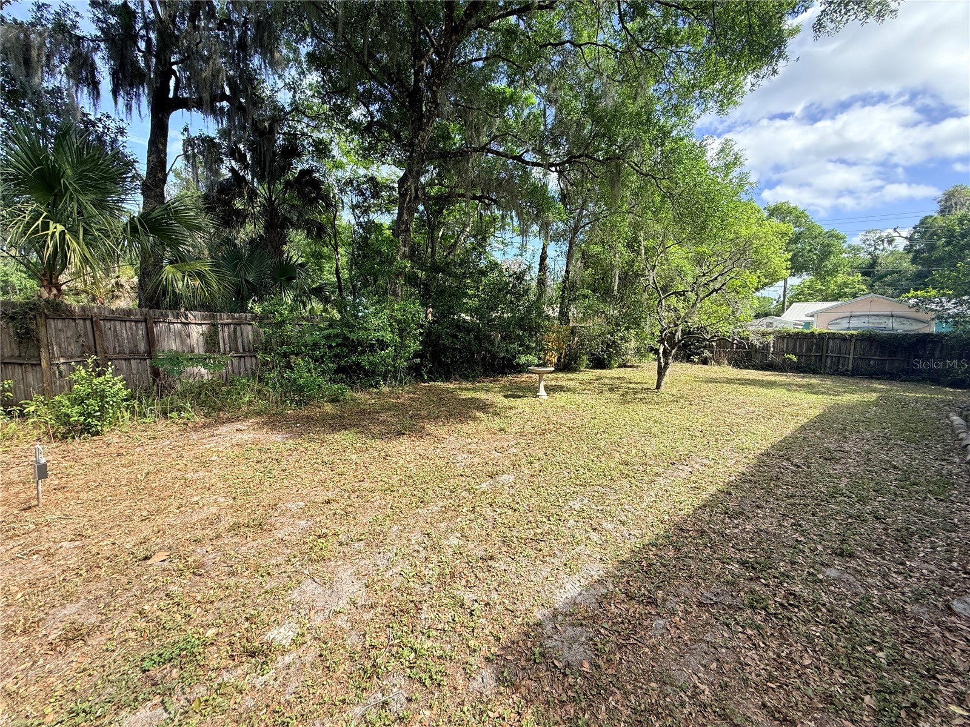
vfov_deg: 85.7
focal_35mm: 14
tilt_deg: -5.0
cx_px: 485
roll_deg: -0.8
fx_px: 392
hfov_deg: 102.1
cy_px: 364
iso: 50
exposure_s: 1/540
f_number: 2.2
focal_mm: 2.22
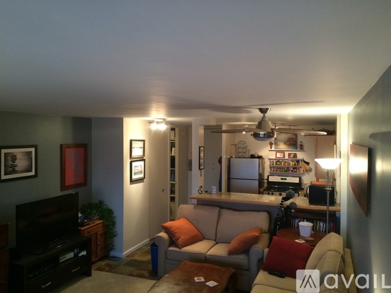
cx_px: 196
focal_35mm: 29
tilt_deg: -2.2
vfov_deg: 48.2
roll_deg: +0.1
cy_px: 146
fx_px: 328
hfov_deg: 61.7
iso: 200
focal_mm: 4.15
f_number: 2.2
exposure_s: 1/30
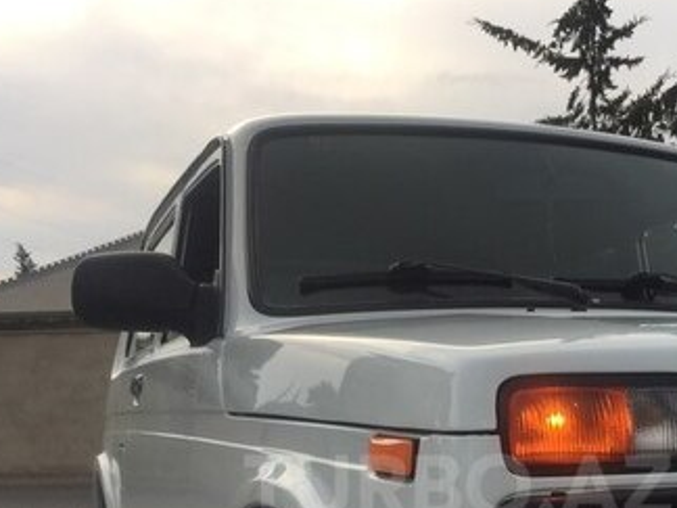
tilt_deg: -5.5
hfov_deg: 32.4
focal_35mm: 59
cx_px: 458
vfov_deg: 23.9
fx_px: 1154
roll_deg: +0.0
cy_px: 486
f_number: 2.2
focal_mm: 4.15
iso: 32
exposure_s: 1/329
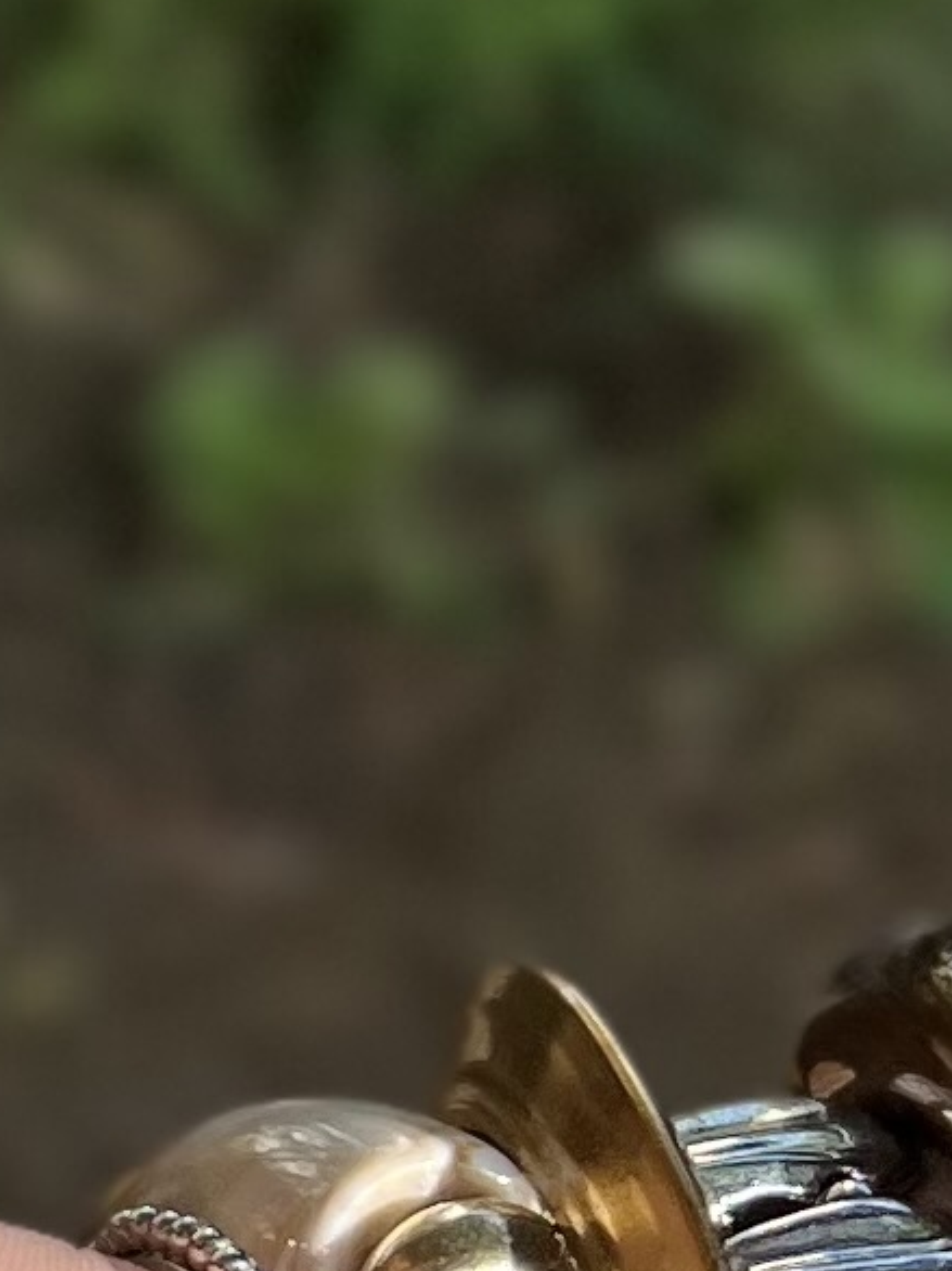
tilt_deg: -37.5
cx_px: -1401
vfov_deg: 10.9
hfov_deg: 7.7
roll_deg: +9.1
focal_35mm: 179
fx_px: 6569
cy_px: 1373
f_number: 1.5
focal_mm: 5.7
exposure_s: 1/1009
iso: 50
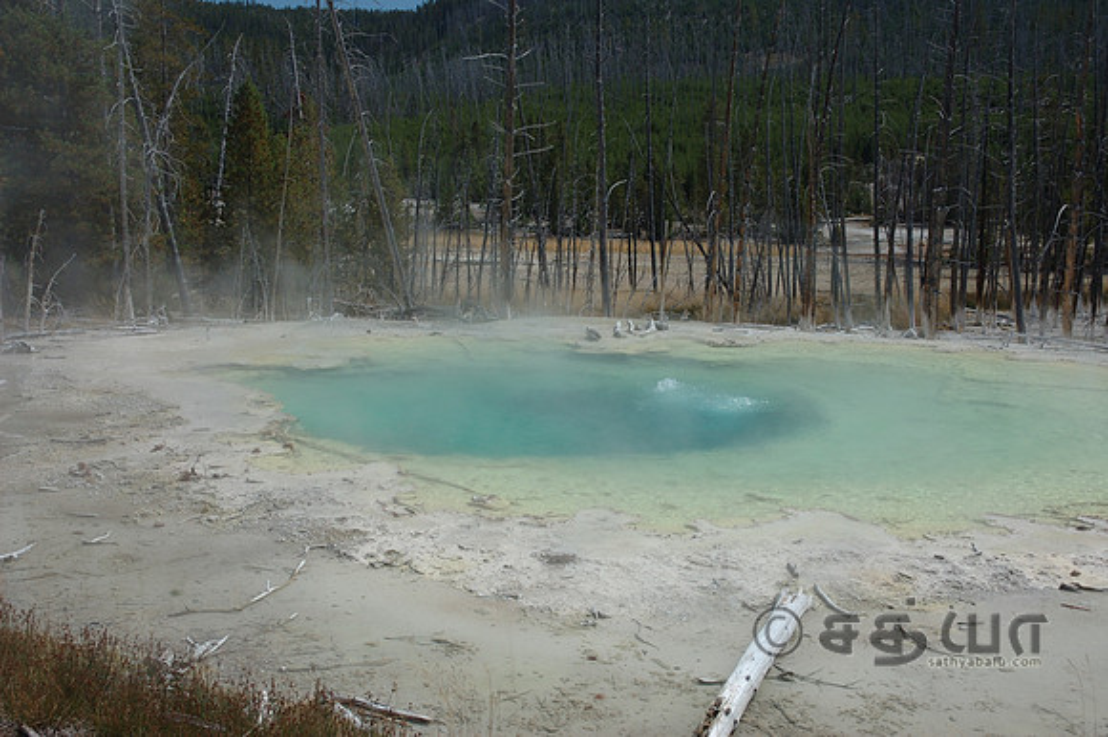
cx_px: 554
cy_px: 368
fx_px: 1338
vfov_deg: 30.8
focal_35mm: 44
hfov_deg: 45.0
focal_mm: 29
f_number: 8
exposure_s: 1/250
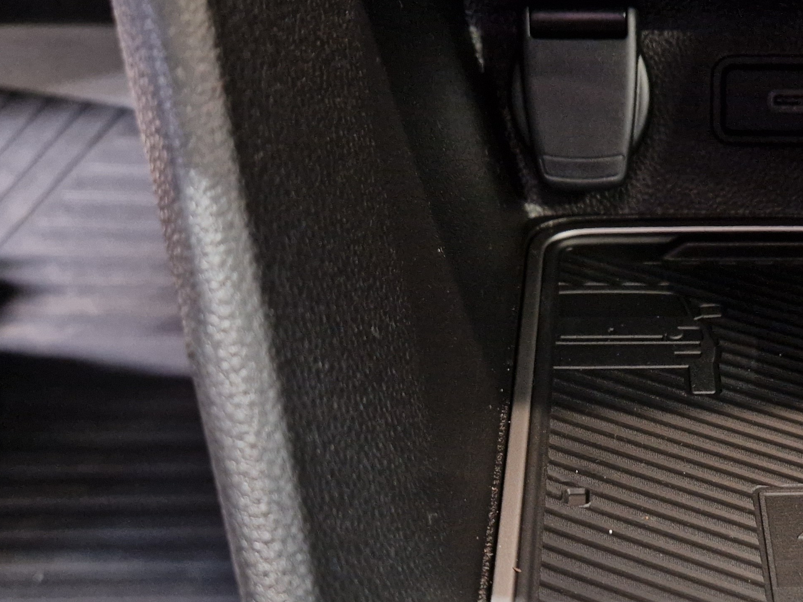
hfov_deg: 37.4
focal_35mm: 48
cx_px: 700
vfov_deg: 29.5
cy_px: 497
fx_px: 1114
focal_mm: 5.4
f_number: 1.8
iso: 640
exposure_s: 1/25
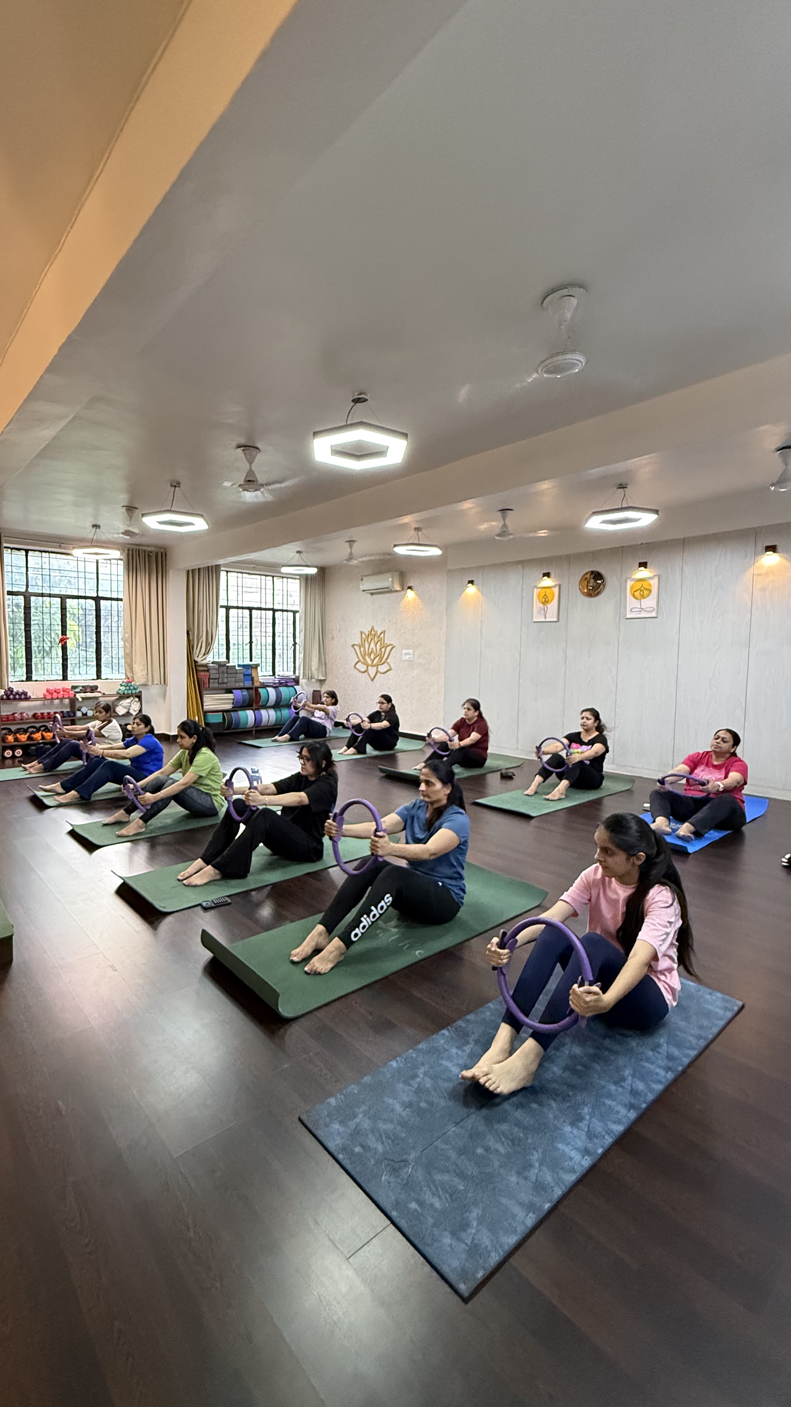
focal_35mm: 16
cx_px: 320
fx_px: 597
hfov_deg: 66.5
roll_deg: -0.2
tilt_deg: -2.9
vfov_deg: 99.4
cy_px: 695
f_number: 2.2
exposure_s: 1/60
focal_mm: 2.22
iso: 640
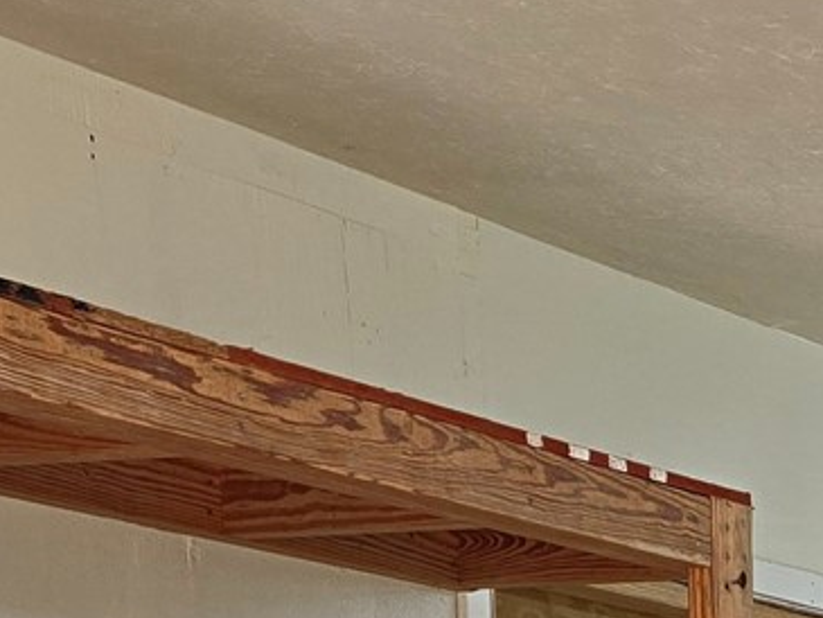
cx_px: 1799
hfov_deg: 12.7
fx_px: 3068
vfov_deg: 10.5
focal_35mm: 129
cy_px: 1286
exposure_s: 1/120
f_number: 1.7
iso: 50
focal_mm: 6.3
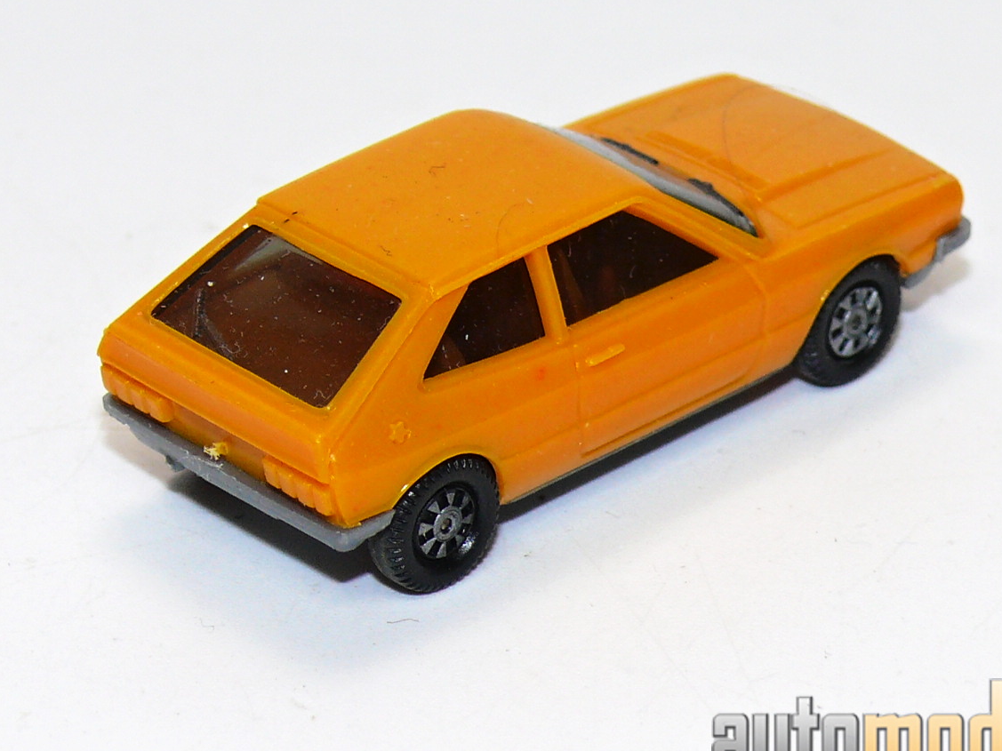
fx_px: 5875
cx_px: 507
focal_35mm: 203
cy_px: 282
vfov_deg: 7.3
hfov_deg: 9.7
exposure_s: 1/30
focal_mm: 16.9
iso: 100
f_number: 4
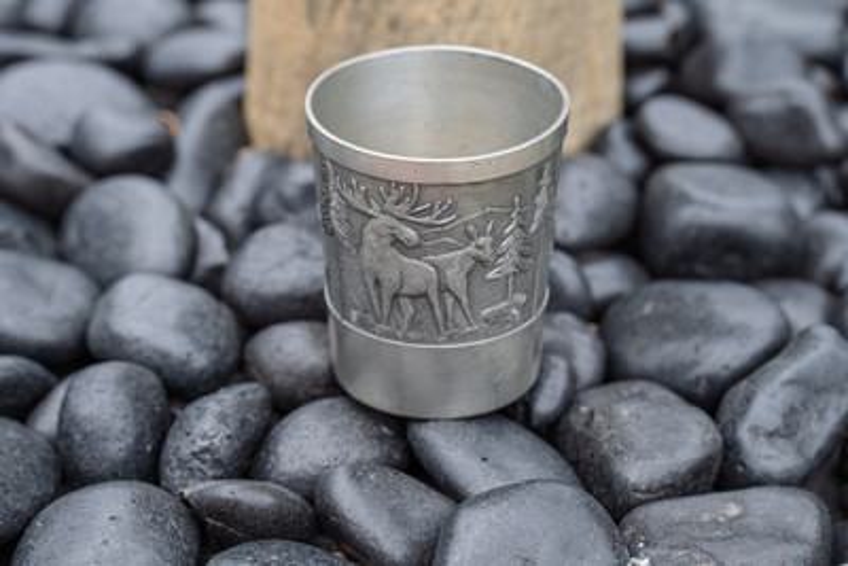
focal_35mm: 101
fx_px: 2380
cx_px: 424
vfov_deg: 13.6
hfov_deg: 20.2
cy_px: 283
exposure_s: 1/50
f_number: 6.3
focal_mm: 101
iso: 200
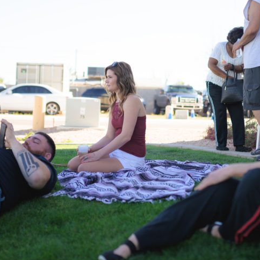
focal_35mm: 63
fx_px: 535
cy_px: 96
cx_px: 134
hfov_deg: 27.3
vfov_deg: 27.2
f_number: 1.4
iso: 64
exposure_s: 1/1600
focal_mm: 35
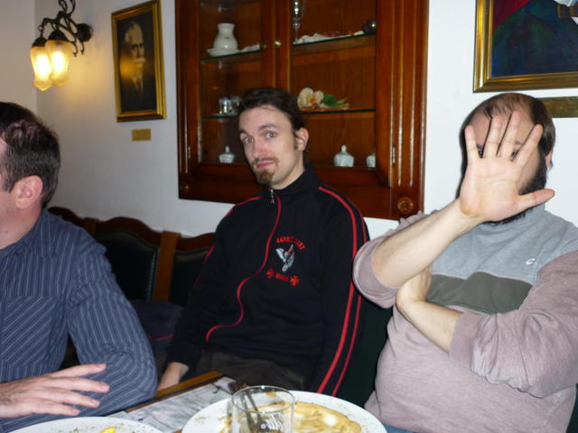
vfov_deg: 42.9
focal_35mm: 33
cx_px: 289
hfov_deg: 55.4
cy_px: 216
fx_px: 551
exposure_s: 1/125
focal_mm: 5.5
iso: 100
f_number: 2.8
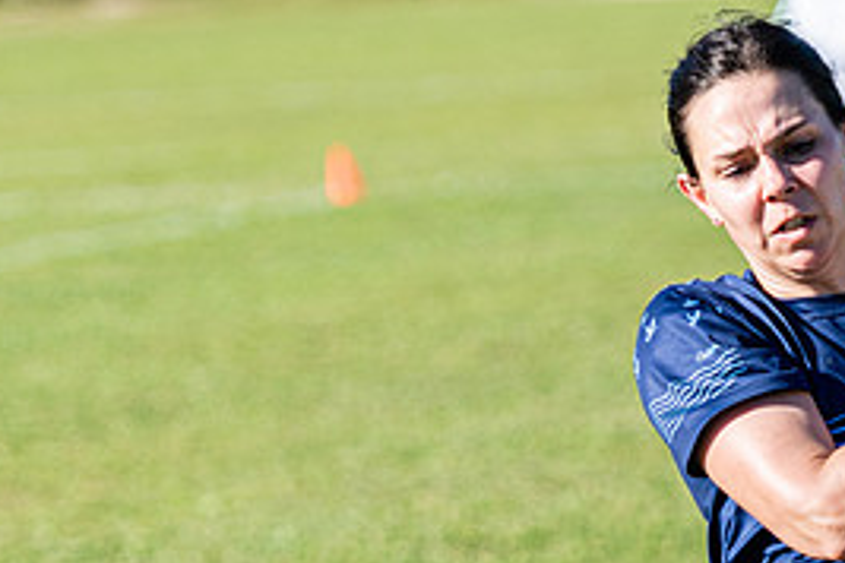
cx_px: 794
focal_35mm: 358
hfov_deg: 5.7
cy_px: 478
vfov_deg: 3.8
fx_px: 8402
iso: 100
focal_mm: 110
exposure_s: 1/1250
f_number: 3.2
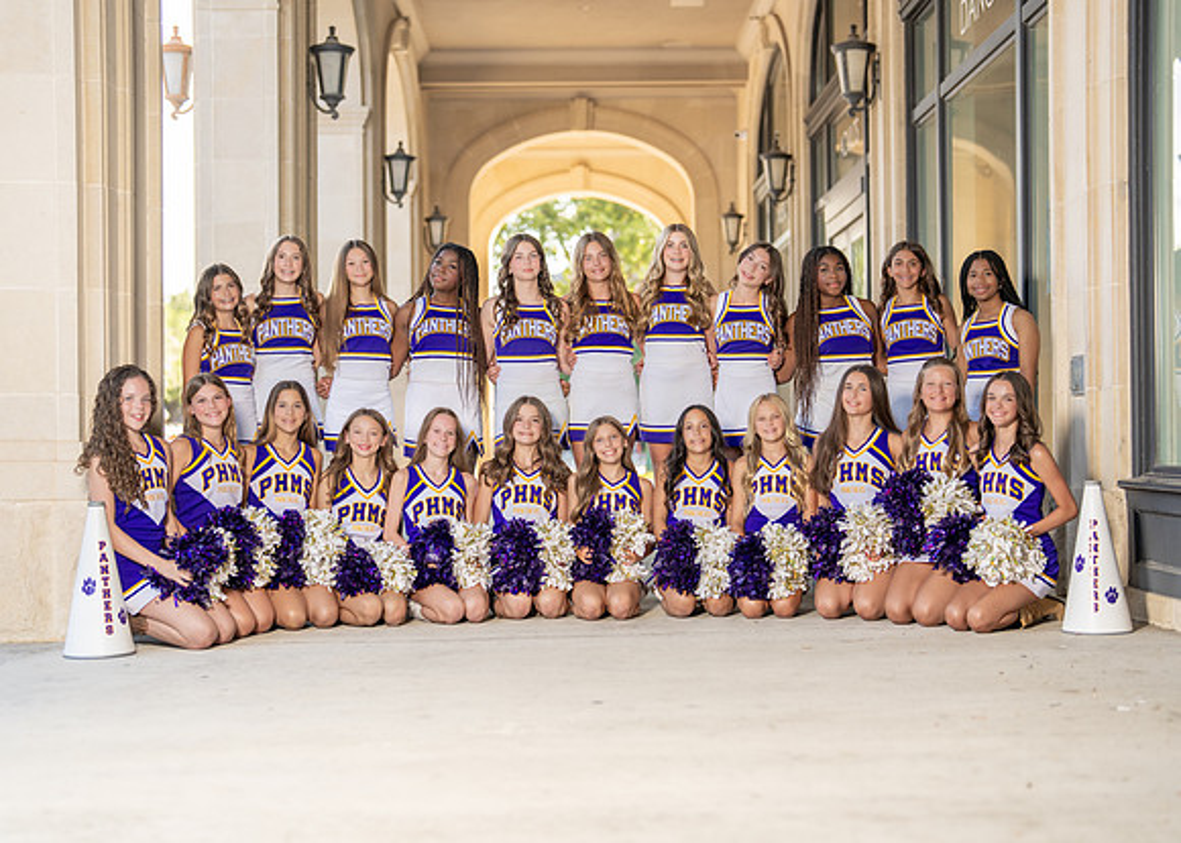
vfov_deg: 26.6
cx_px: 601
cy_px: 422
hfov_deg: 36.7
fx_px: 1782
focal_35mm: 53
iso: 100
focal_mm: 50
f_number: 1.6
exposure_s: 1/400
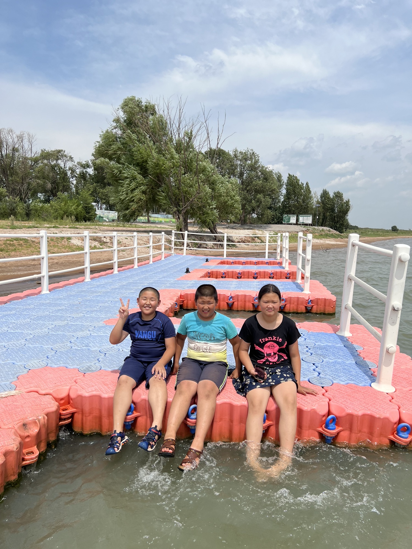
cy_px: 274
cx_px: 206
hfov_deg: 53.1
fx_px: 413
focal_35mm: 26
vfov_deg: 67.3
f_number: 1.5
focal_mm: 5.7
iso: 50
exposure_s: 1/5882
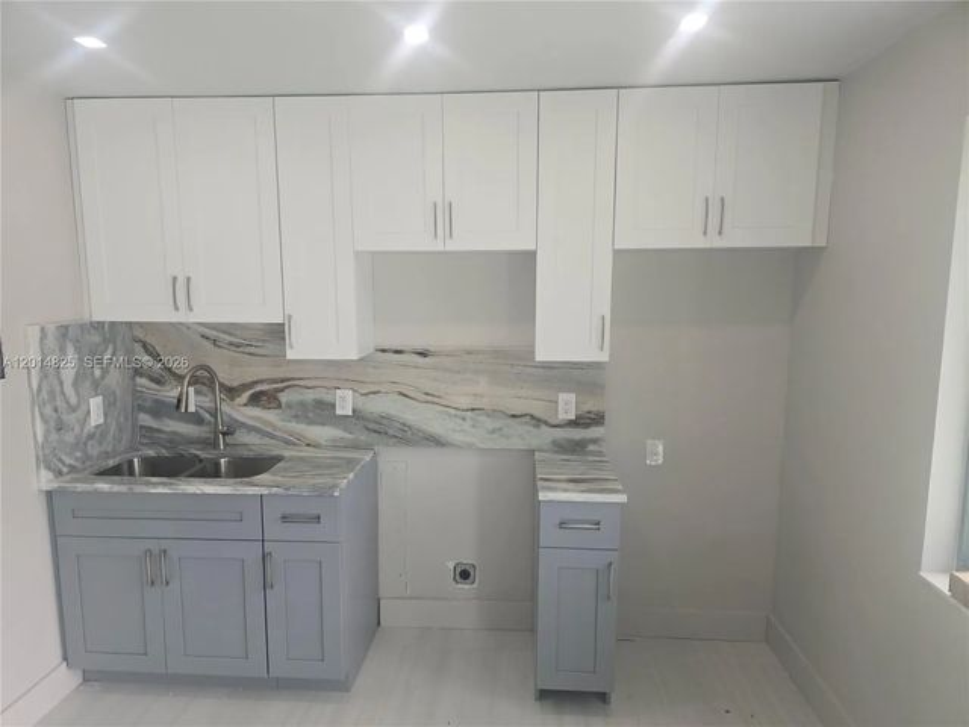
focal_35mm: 23
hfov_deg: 73.9
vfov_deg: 58.9
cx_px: 484
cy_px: 364
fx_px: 644
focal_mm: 6.3
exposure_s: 1/180
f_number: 1.7
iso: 64
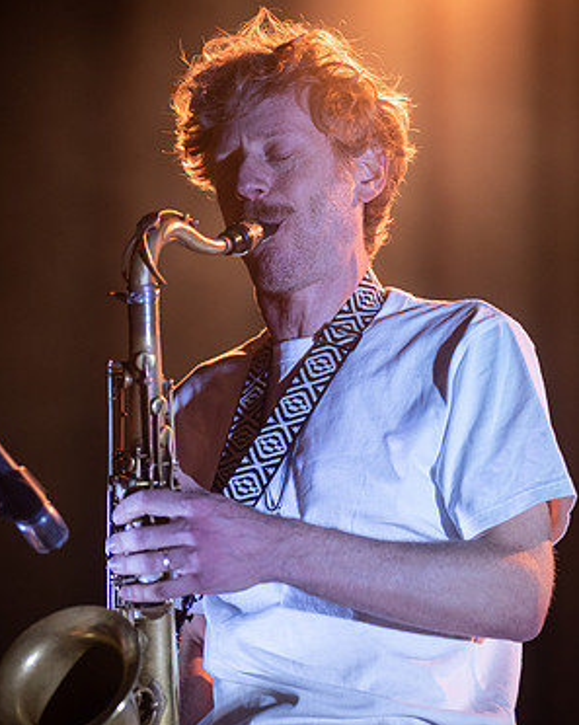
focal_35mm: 142
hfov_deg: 10.9
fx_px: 3045
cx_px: 289
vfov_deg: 13.6
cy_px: 357
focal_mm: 125
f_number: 3.2
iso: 2000
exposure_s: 1/320
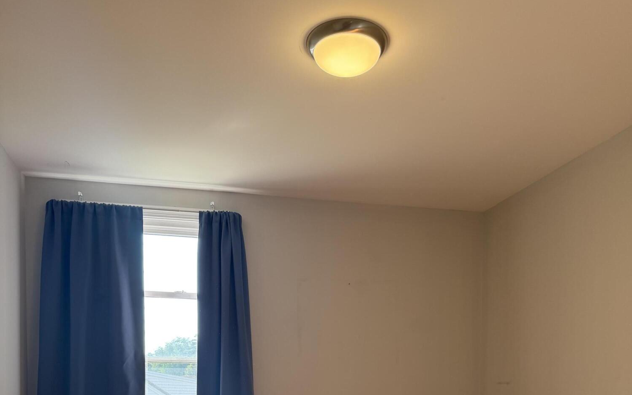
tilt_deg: -1.6
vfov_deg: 33.4
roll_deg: +0.3
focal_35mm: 34
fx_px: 586
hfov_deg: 56.7
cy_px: 414
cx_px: 316
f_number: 1.78
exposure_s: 1/210
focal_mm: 6.76
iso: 125
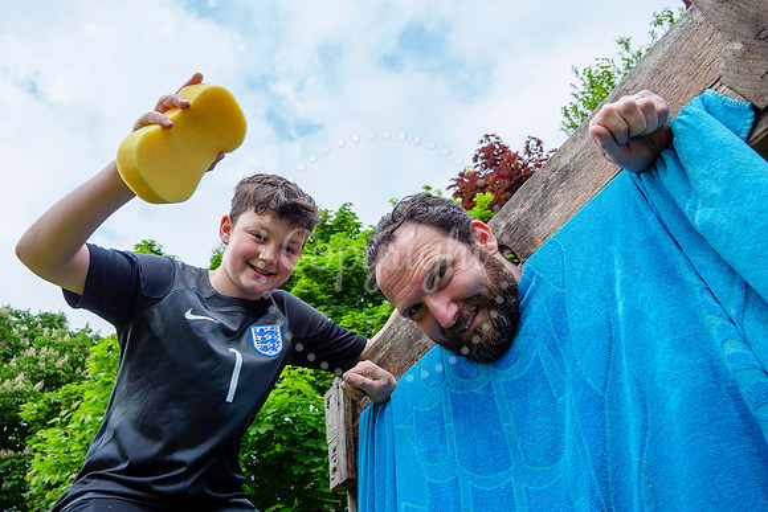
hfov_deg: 71.6
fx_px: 533
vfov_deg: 51.4
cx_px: 384
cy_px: 256
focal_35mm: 25
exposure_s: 1/800
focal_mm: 12
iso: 200
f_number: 3.5
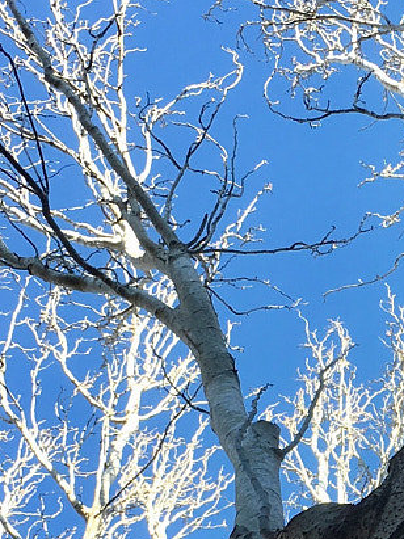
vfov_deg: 17.1
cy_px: 513
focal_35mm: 113
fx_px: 1759
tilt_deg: +77.7
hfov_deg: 12.8
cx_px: 451
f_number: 2.2
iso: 25
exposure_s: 1/418
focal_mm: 4.15
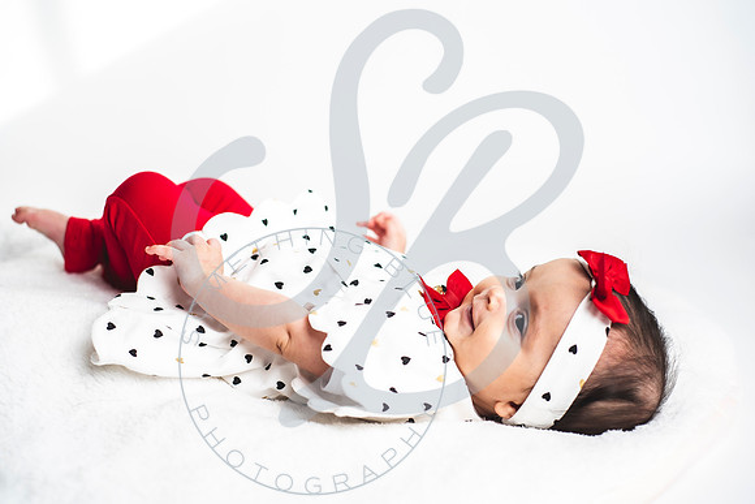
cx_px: 378
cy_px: 252
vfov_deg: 27.0
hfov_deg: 39.6
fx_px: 1049
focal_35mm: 50
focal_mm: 50
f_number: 2.8
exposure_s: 1/200
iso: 64
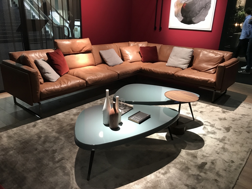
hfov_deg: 63.4
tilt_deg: -20.5
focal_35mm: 28
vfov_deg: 49.7
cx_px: 126
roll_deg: -2.0
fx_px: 204
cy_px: 94
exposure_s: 1/17
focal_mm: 3.99
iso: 50
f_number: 1.8
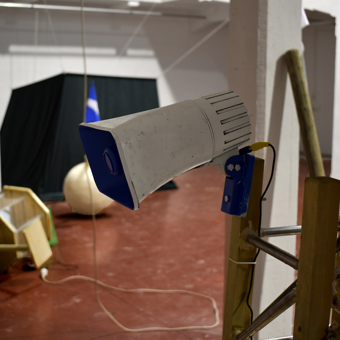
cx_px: 143
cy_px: 170
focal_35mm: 55
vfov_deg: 31.1
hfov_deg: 31.0
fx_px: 611
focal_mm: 29
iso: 1250
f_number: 4.2
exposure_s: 1/30
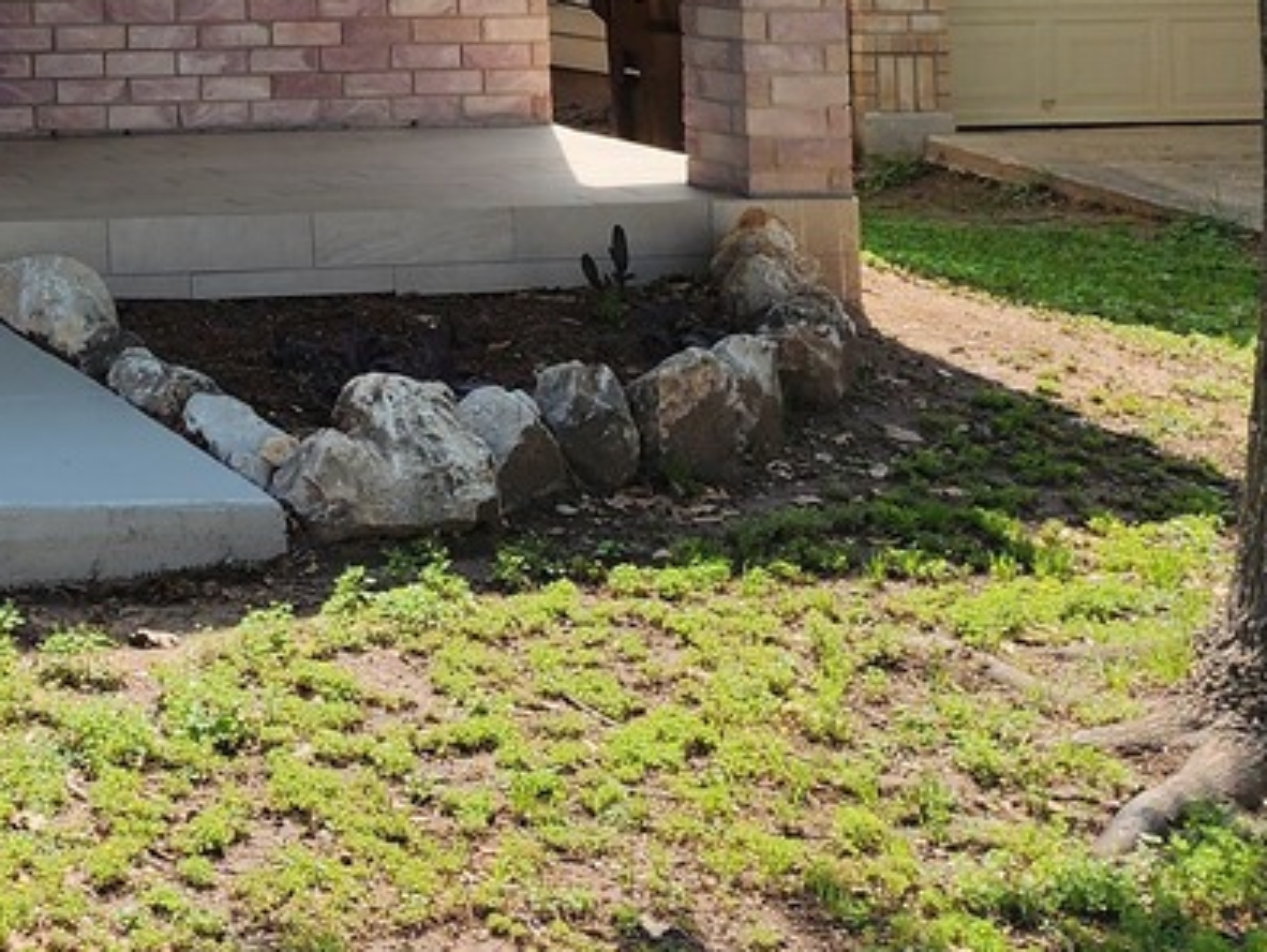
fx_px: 3076
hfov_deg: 20.7
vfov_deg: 16.2
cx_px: -482
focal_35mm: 84
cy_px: -441
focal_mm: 6.4
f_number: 1.8
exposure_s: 1/771
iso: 12
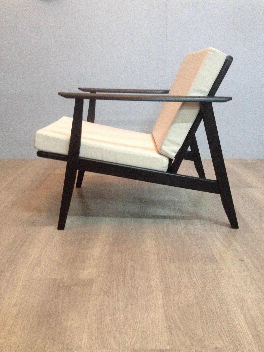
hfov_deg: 39.7
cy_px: 177
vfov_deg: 51.4
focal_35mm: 36
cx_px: 133
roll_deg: -0.7
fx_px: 366
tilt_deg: -13.0
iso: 640
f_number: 2.4
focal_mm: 4.28
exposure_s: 1/17
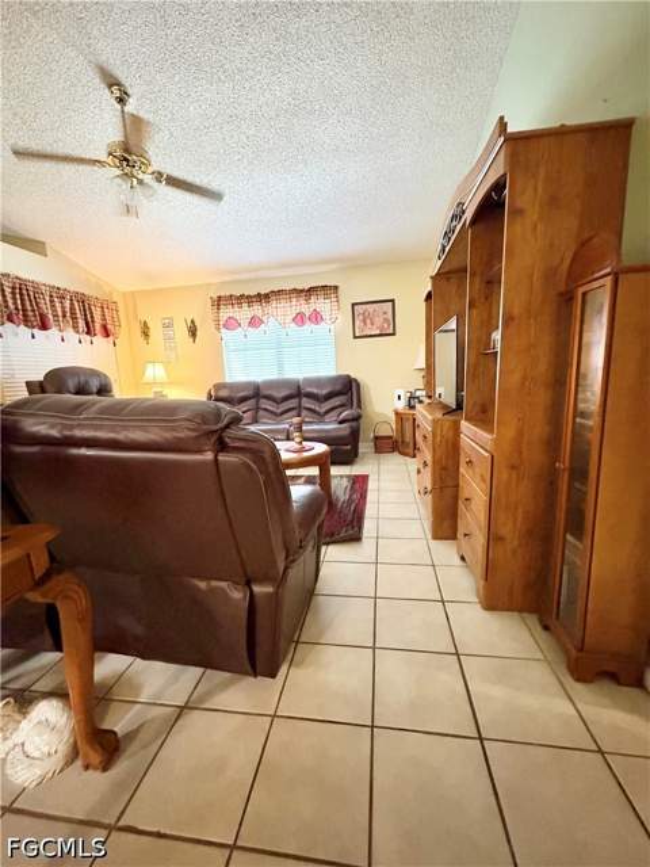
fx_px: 351
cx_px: 325
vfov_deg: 102.1
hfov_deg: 85.7
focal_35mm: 14
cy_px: 434
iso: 1000
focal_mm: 2.22
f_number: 2.2
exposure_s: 1/40
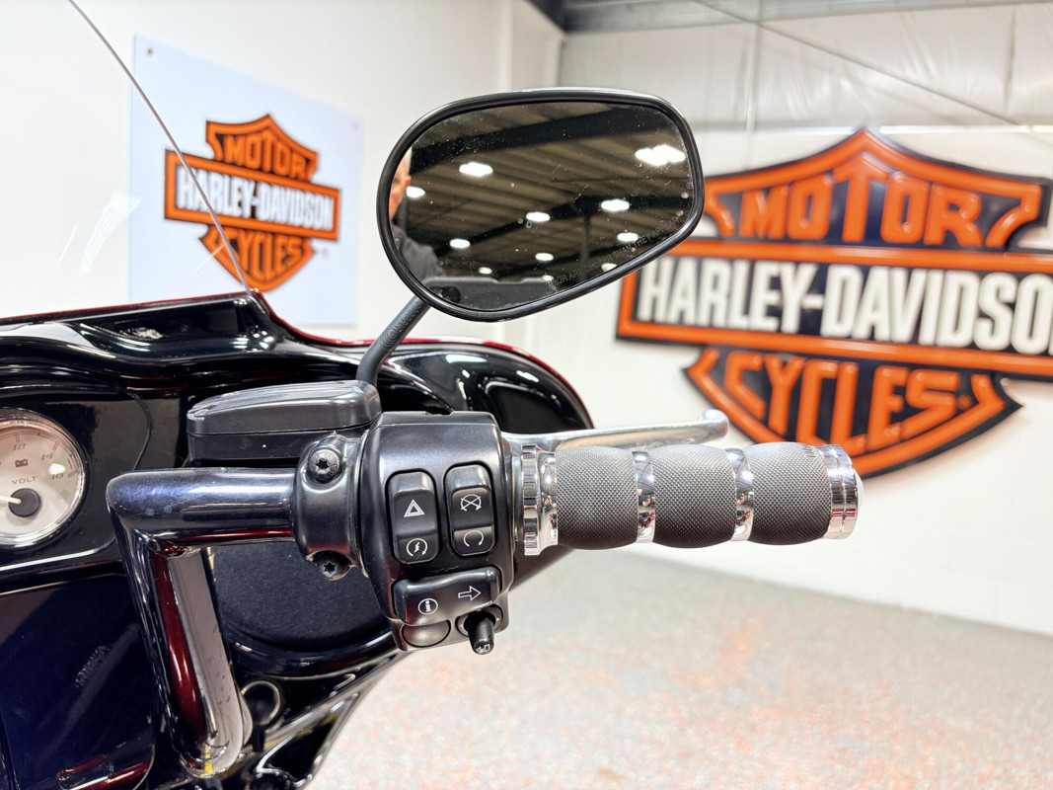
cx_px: 526
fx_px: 791
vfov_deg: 53.1
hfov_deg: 67.3
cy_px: 395
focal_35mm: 26
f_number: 1.6
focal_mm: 5.96
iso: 100
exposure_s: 1/120
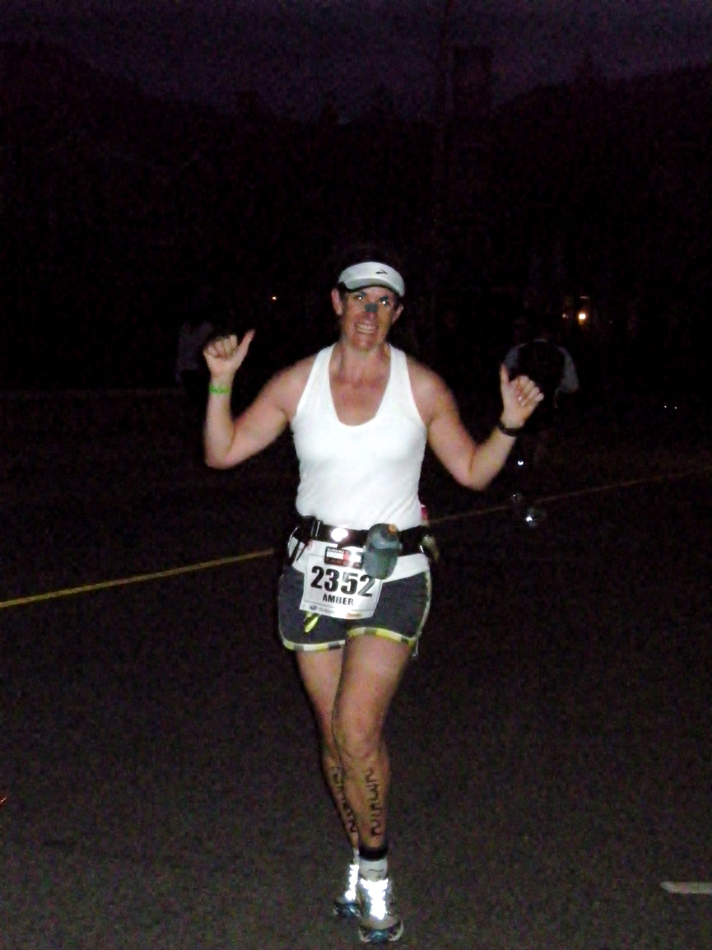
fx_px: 2660
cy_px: 475
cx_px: 356
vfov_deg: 20.2
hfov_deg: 15.2
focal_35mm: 97
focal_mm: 16.1
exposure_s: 1/120
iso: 1000
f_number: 5.4
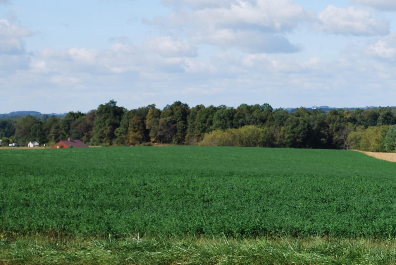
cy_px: 119
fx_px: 1374
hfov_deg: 16.3
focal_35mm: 125
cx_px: 299
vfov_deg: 11.0
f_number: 8
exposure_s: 1/250
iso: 100
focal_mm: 55
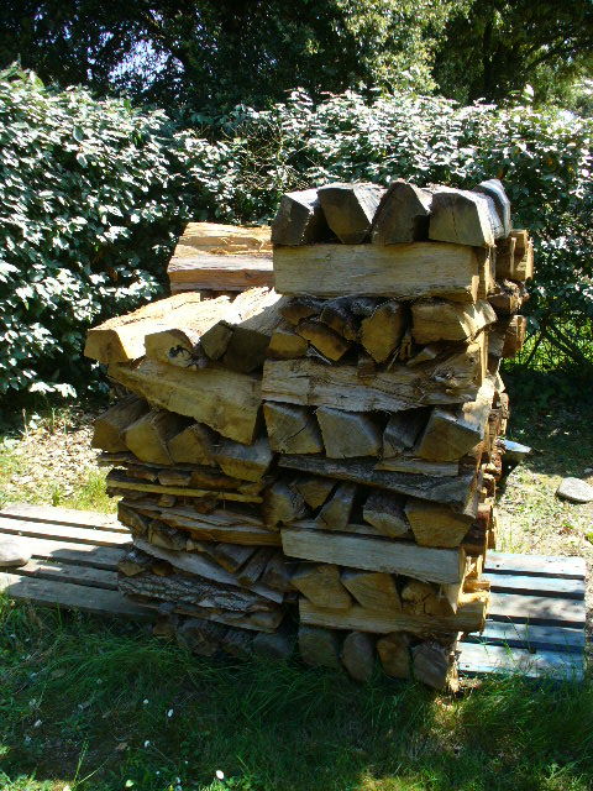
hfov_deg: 38.7
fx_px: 845
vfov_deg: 50.1
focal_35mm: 37
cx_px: 296
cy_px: 396
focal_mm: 6.1
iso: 80
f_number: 2.8
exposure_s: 1/400
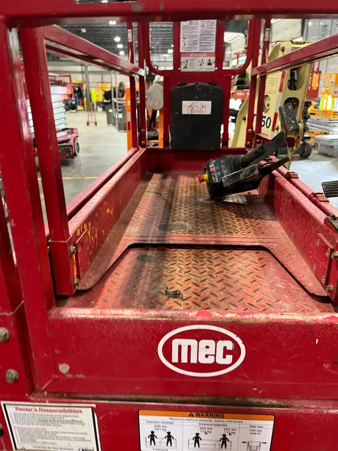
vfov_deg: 67.3
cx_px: 169
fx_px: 338
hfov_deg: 53.1
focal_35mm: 26
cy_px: 226
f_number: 1.6
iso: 250
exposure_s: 1/55
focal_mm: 5.1
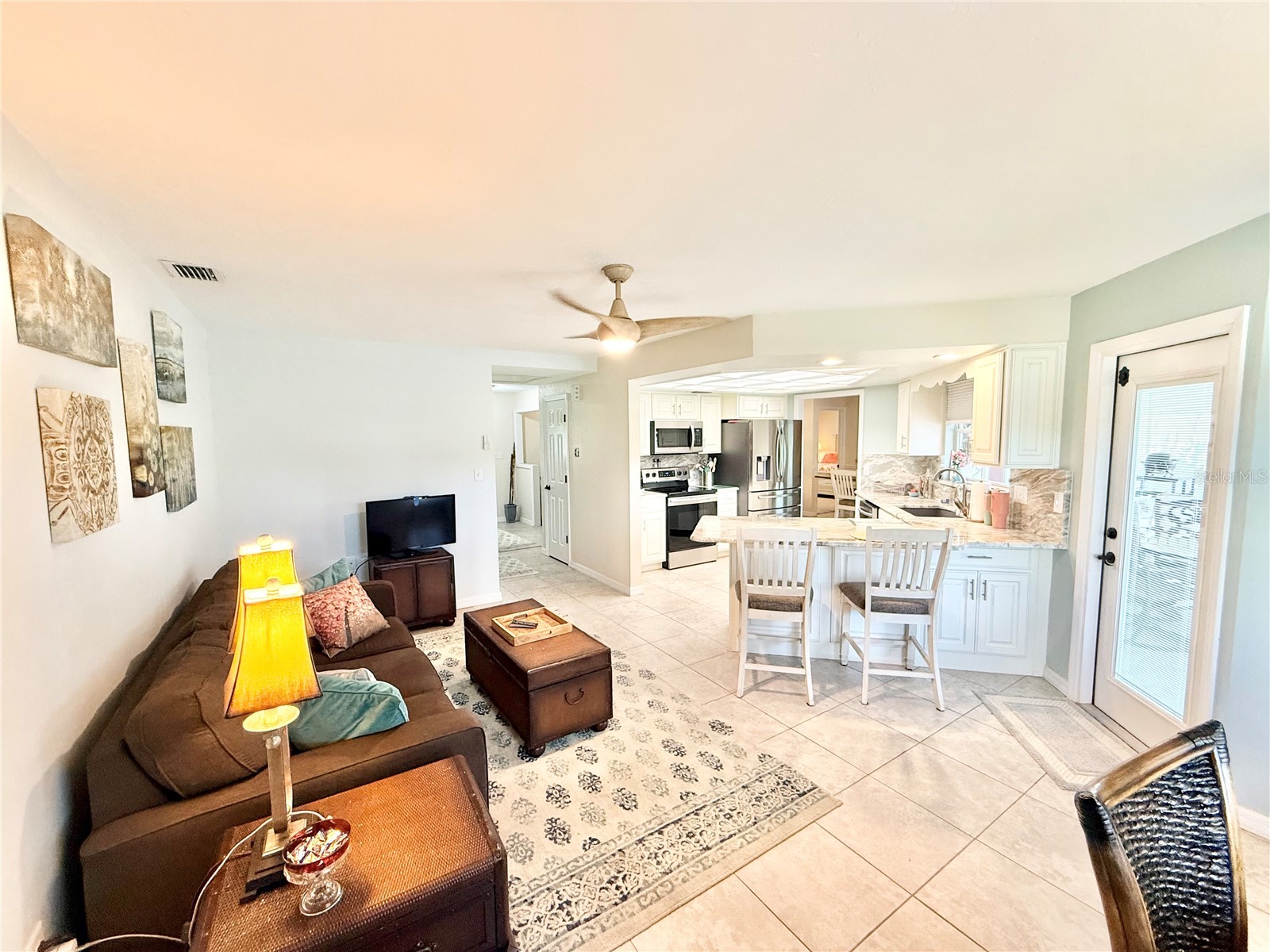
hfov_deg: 102.1
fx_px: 514
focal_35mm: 14
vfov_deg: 85.7
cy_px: 476
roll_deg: +0.8
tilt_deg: -4.2
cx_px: 635
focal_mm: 2.22
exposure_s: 1/120
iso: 250
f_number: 2.2
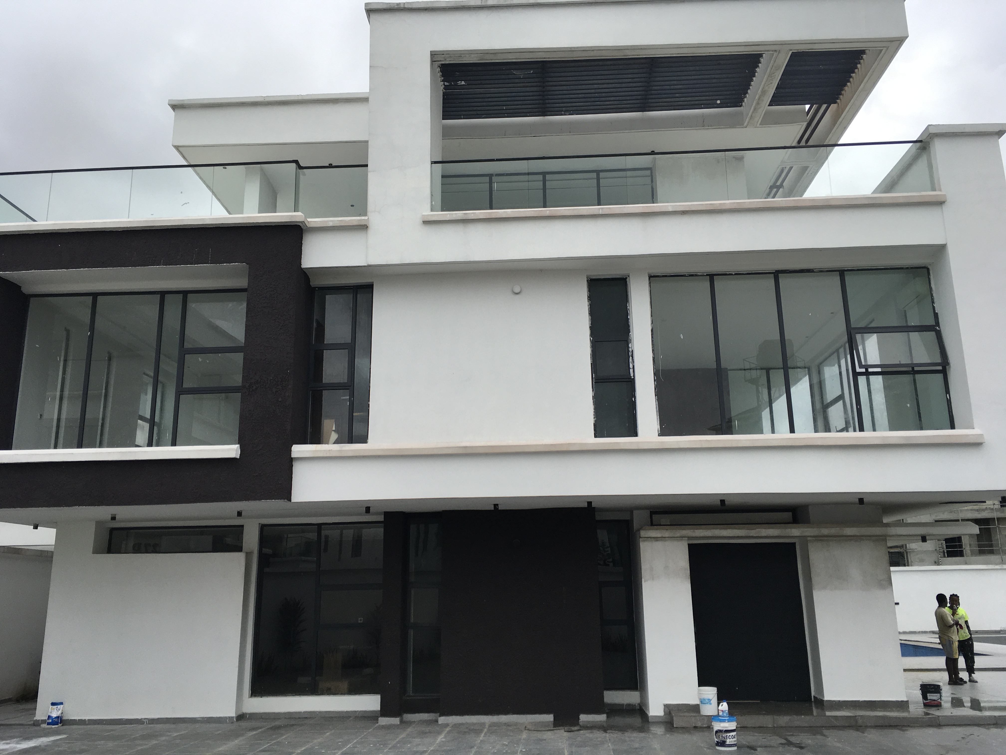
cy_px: 378
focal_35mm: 29
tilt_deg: +16.4
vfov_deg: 48.2
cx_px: 503
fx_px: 843
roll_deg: +2.3
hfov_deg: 61.7
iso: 25
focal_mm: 4.15
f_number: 2.2
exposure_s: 1/1451
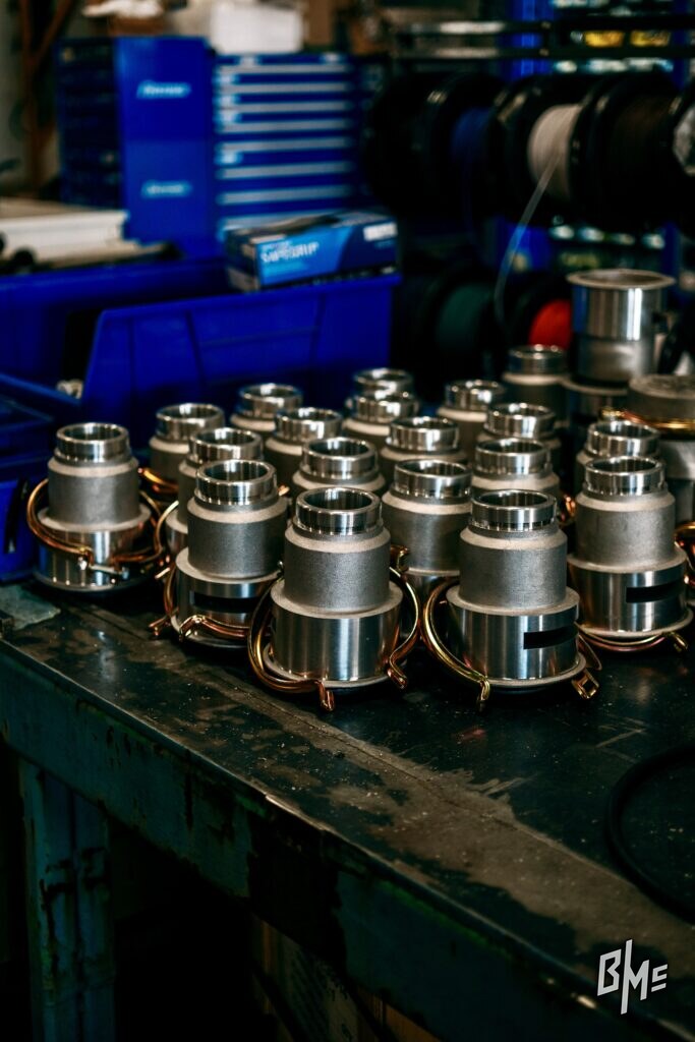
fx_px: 1447
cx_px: 348
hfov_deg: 27.0
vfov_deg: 39.6
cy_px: 521
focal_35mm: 50
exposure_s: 1/250
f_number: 1.4
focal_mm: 33
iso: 250
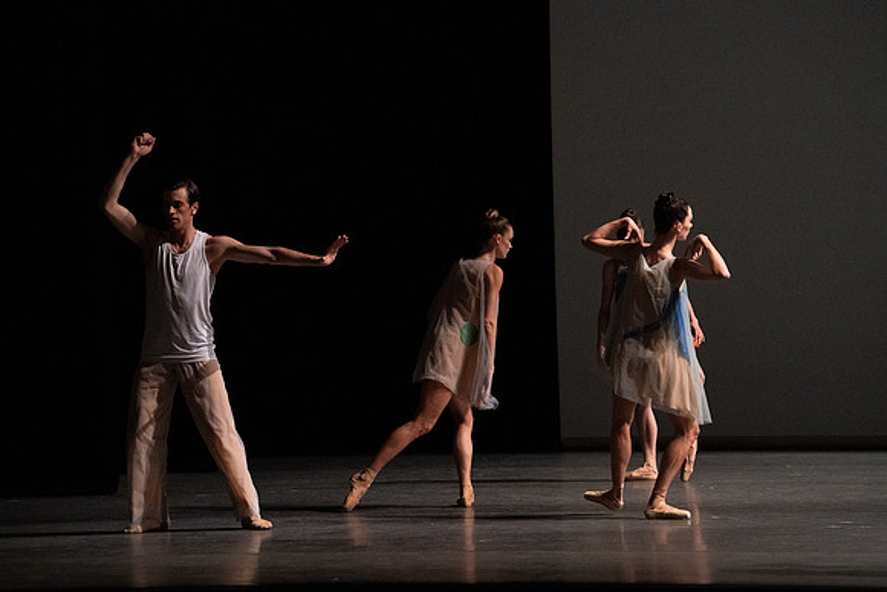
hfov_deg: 10.3
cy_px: 296
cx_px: 444
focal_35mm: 200
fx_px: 4929
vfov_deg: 6.9
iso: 16000
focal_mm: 200
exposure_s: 1/400
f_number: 6.3
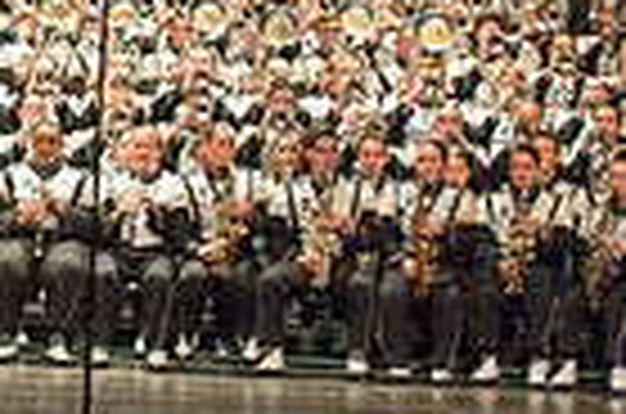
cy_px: 14
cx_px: -676
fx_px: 5083
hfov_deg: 6.8
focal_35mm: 293
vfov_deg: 4.7
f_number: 2.8
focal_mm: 70
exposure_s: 1/500
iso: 2500
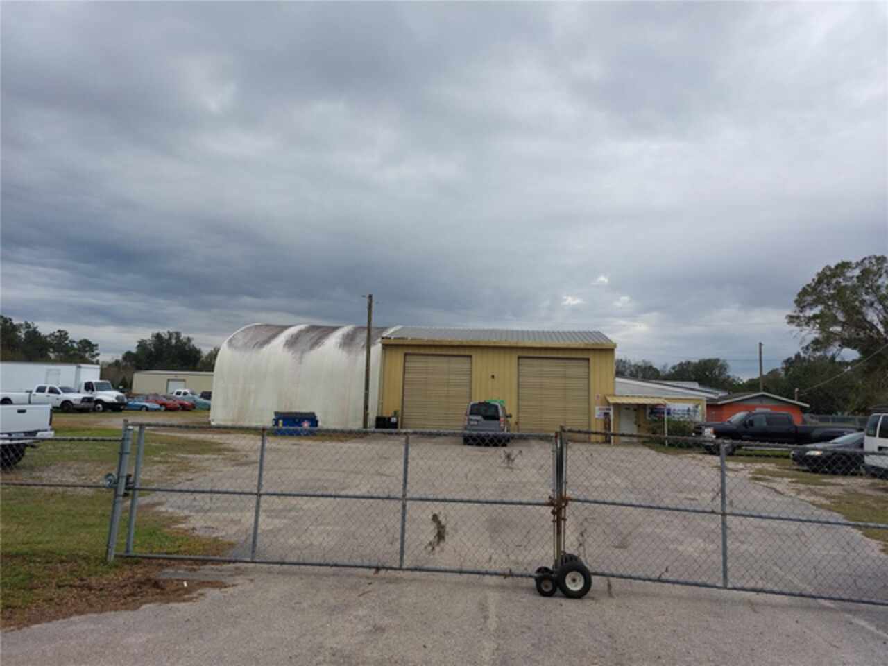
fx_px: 616
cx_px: 444
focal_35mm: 24
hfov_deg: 71.6
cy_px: 333
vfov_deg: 56.8
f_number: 1.8
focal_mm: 5.23
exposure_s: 1/760
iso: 25
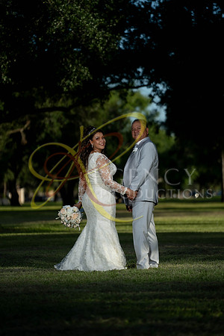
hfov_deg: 9.1
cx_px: 112
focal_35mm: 150
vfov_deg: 13.7
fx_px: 1400
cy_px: 168
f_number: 2.8
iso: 320
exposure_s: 1/4000
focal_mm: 150
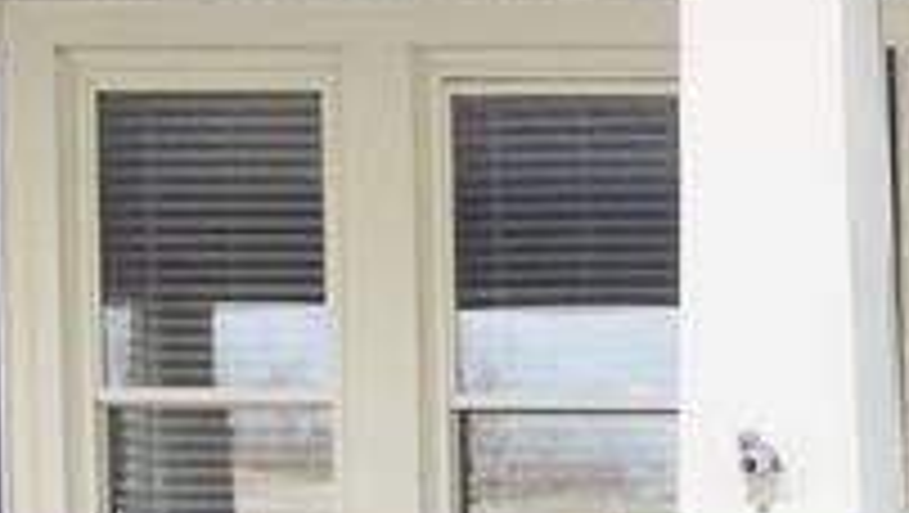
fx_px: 2412
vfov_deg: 11.3
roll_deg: -0.7
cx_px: 1350
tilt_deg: -3.3
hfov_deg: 18.9
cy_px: 940
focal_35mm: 100
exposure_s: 1/460
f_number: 2.2
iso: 32
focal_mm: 4.15
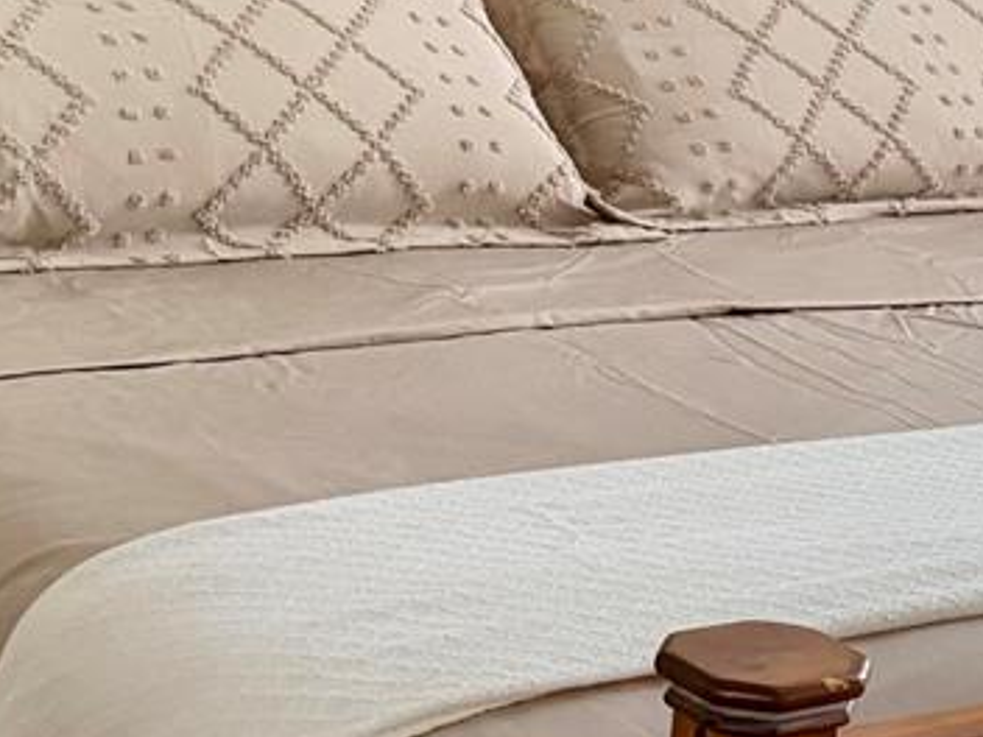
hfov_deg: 17.4
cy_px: 366
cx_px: 1089
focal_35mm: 109
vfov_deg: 13.6
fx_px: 3095
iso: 800
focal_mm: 6.8
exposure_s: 1/60
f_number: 1.8
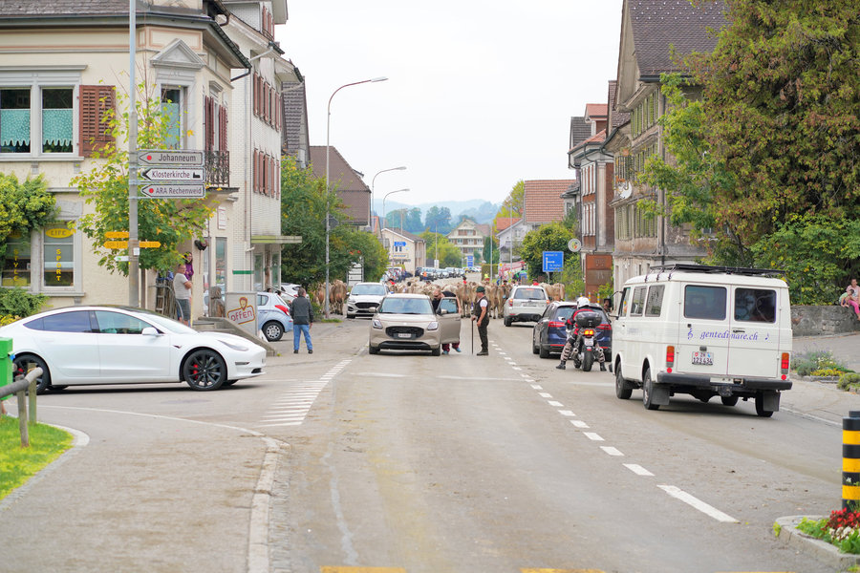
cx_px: 430
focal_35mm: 85
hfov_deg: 23.9
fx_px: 2030
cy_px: 286
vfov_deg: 16.1
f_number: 4.5
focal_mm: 85
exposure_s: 1/500
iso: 320
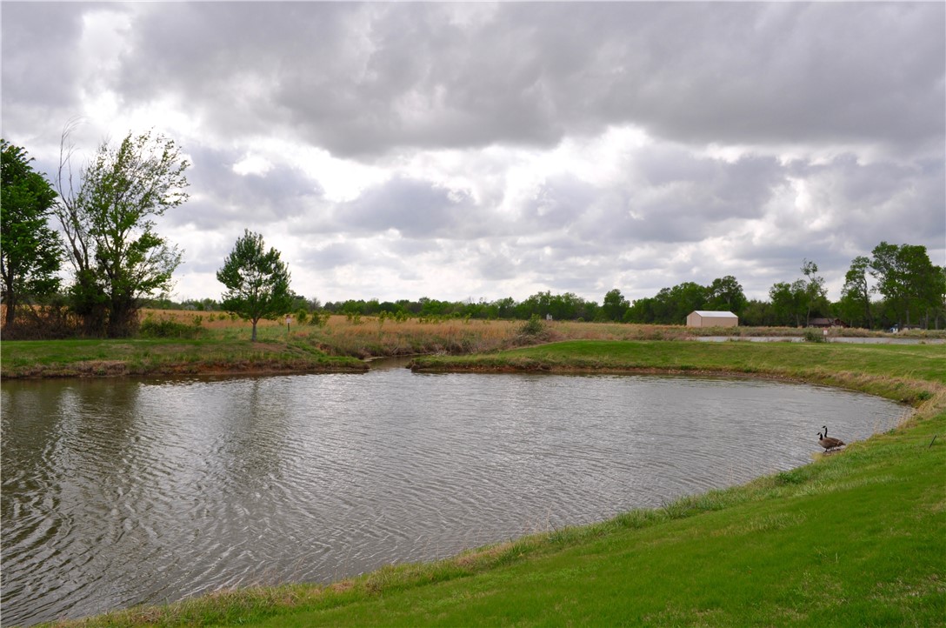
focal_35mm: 27
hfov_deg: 67.5
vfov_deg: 47.8
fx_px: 708
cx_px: 473
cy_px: 314
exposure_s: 1/320
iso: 200
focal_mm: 18
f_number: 9
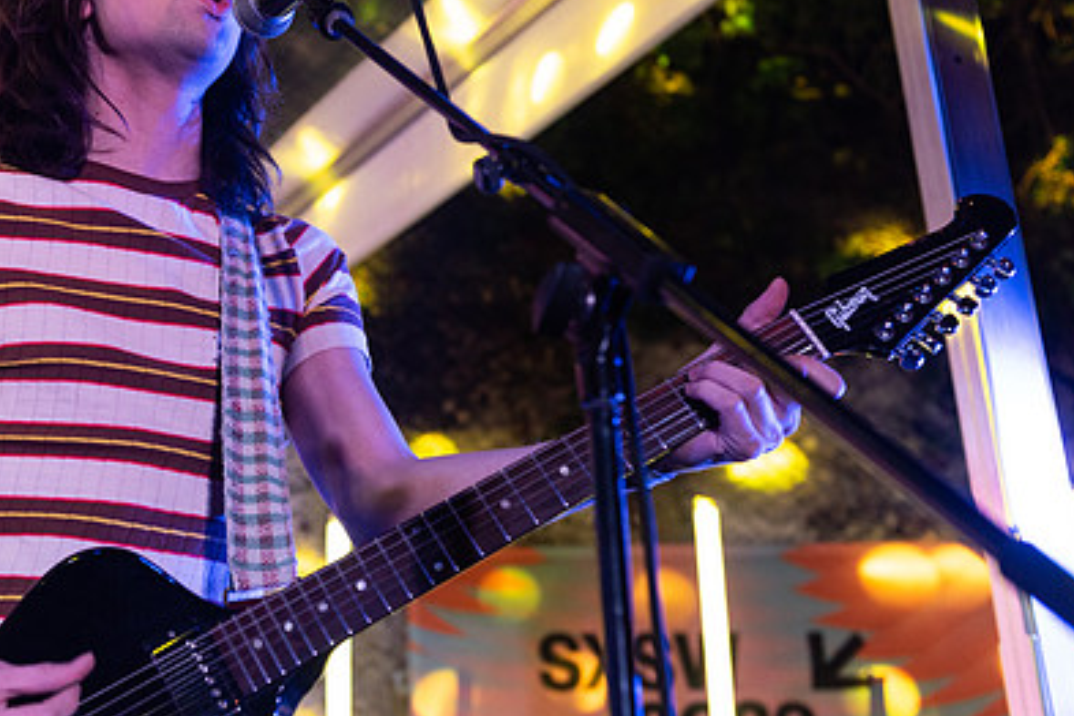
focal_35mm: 65
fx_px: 1939
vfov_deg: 20.9
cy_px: 310
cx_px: 312
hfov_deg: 30.6
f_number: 3.5
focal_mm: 44
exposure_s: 1/250
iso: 2000
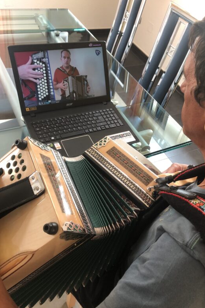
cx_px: 118
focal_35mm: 30
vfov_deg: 61.9
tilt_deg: -45.9
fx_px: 256
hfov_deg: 43.5
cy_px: 156
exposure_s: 1/17
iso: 40
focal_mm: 3.99
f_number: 1.8
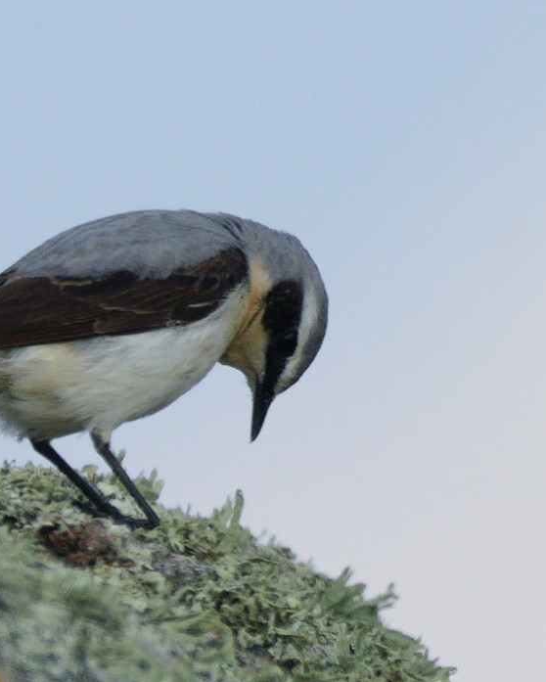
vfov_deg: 2.3
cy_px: 341
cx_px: 163
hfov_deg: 1.8
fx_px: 17081
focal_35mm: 846
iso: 200
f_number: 7.1
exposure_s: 1/500
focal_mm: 600
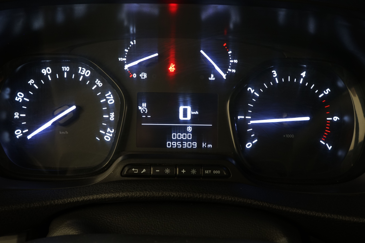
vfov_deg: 43.6
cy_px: 122
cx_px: 182
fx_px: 304
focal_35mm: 30
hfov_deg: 61.9
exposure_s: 1
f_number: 16
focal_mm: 30
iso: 800
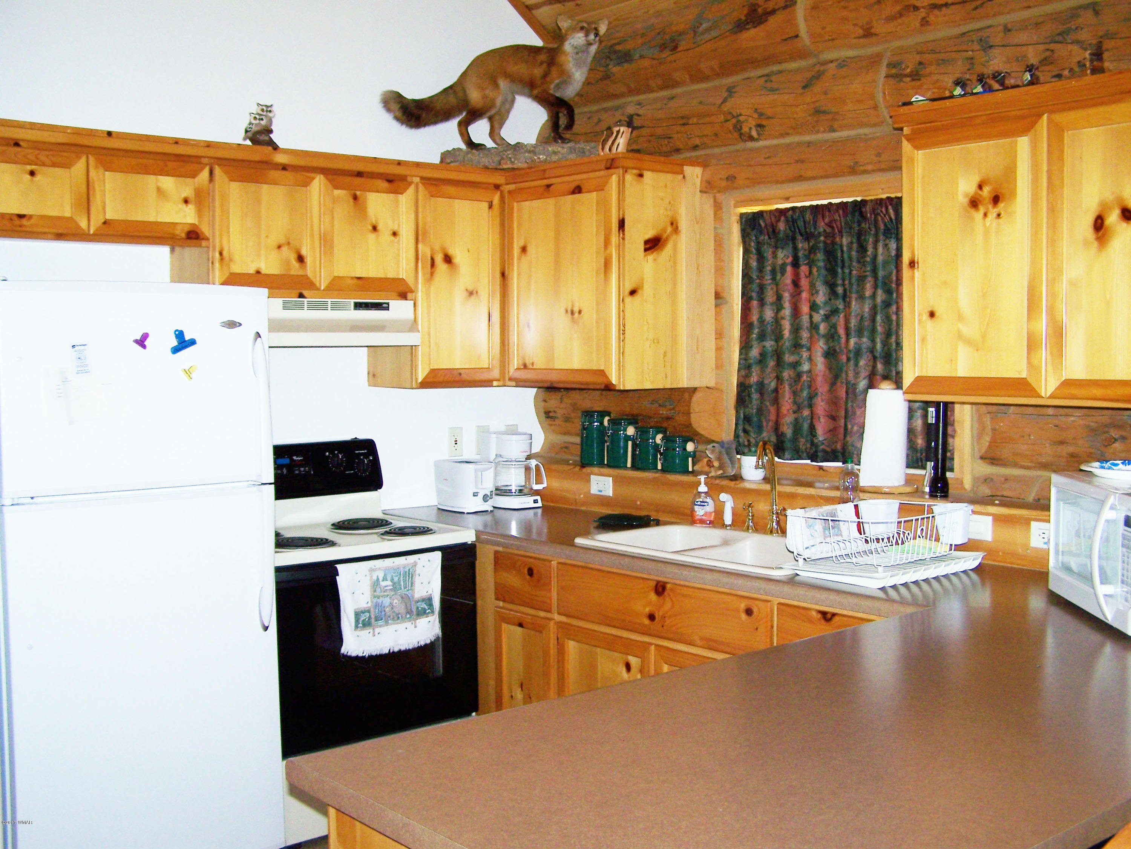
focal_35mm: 38
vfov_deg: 37.7
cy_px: 424
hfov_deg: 49.0
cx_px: 566
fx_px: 1242
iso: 80
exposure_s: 1/60
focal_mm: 6.3
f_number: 2.8
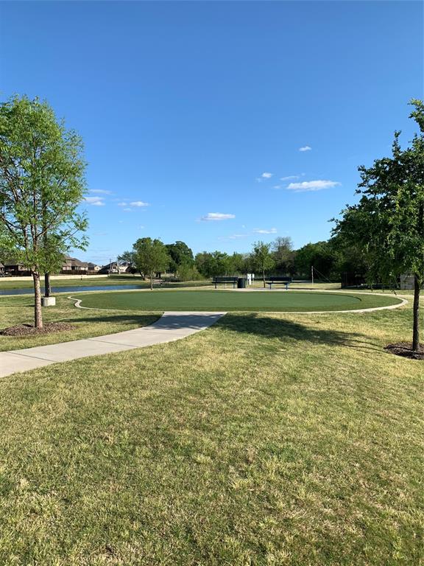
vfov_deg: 67.3
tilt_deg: -1.1
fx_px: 425
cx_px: 212
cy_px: 283
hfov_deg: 53.1
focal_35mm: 26
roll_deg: +0.7
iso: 25
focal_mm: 4.25
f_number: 1.8
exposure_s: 1/2075
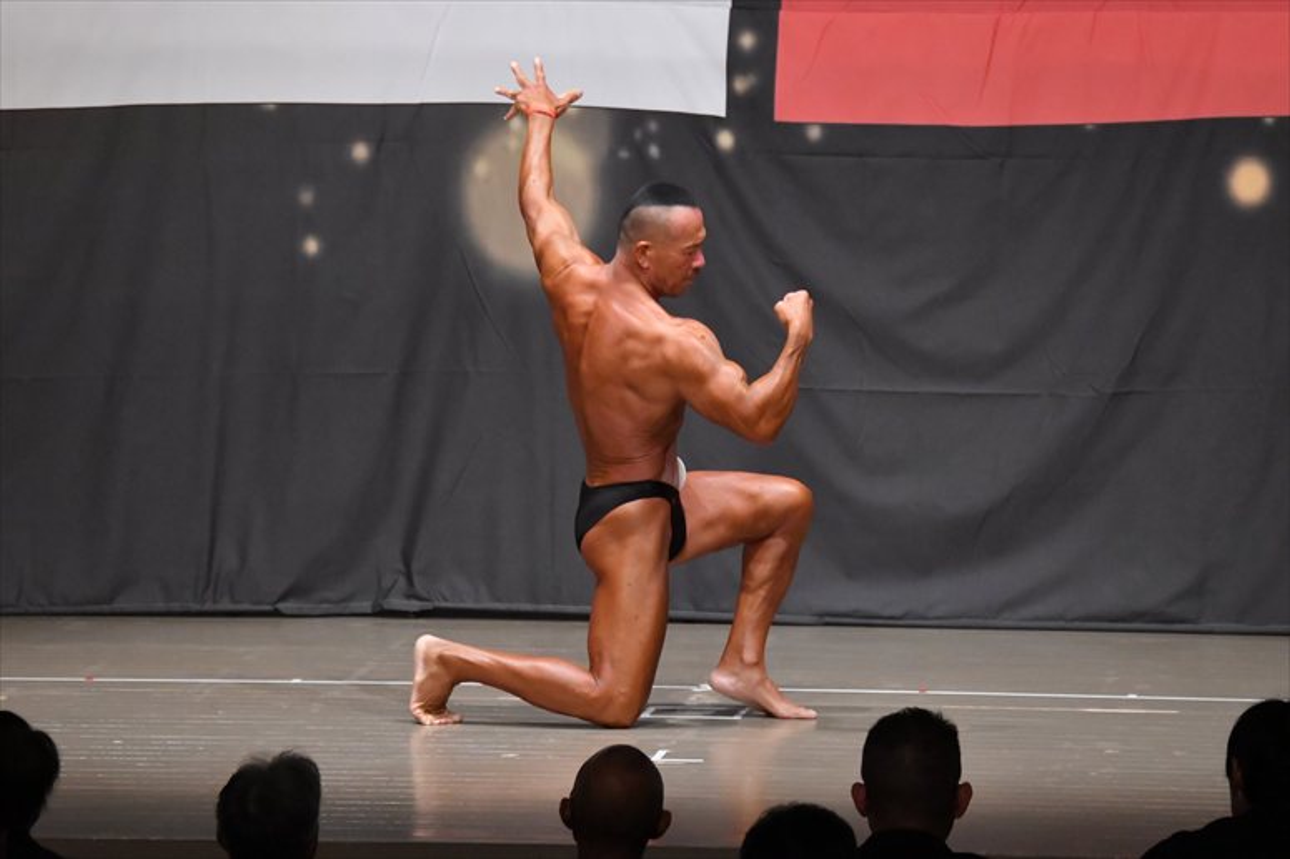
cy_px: 430
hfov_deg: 9.5
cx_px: 645
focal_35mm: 217
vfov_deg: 6.3
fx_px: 7772
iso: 6400
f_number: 5.6
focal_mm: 145
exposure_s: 1/400
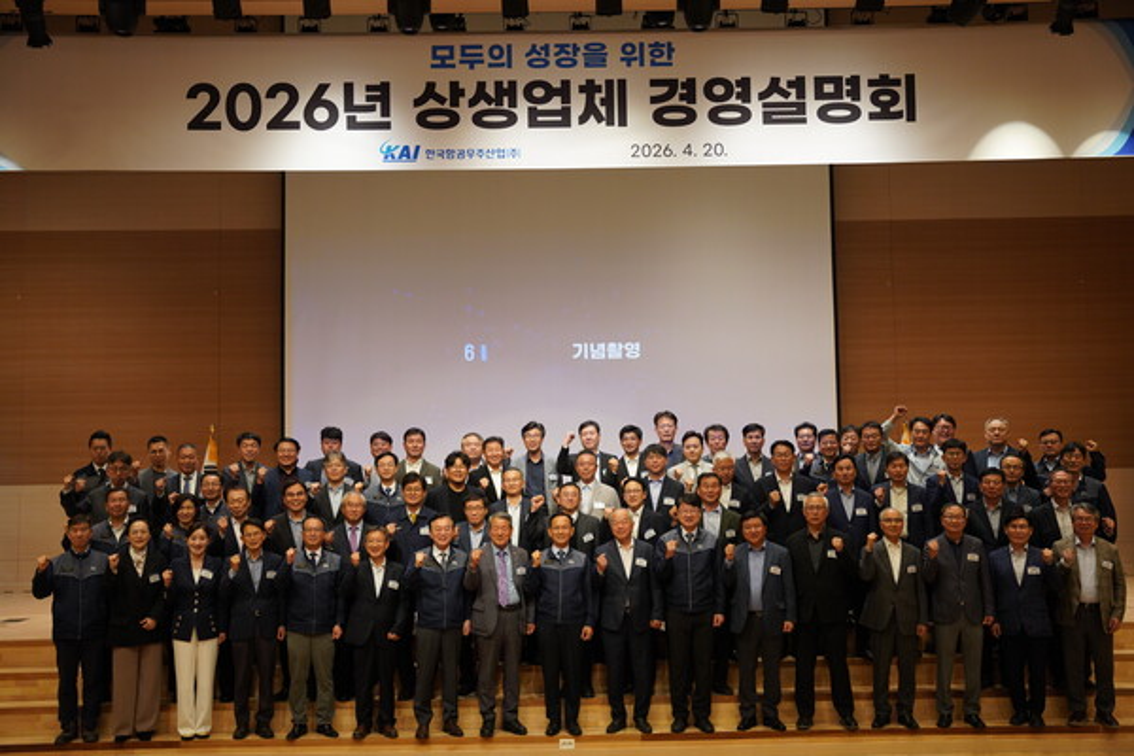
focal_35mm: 40
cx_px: 567
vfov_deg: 33.1
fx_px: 1273
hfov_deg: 48.0
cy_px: 378
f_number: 3.5
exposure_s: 1/160
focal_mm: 40.4
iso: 1600
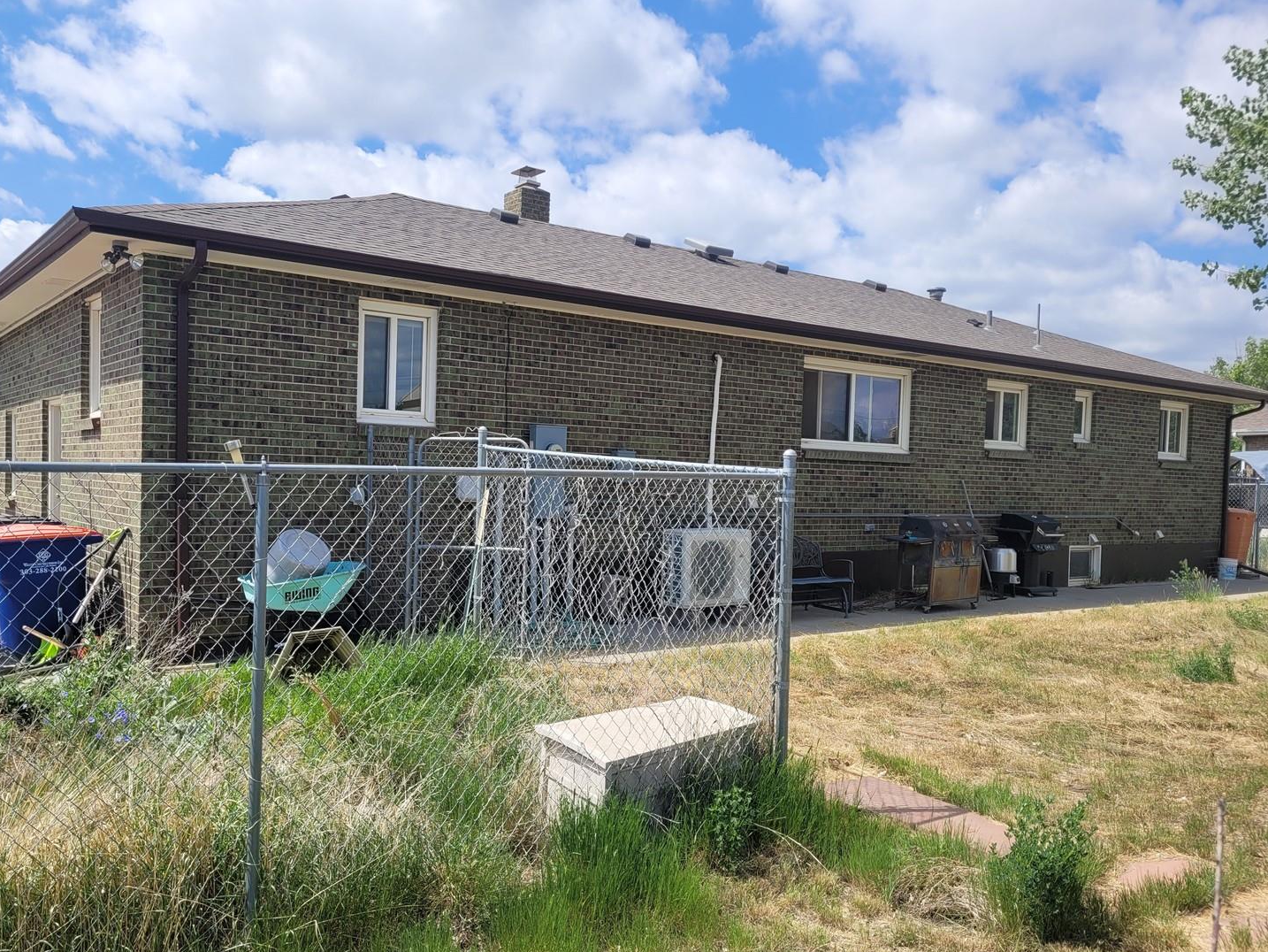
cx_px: 577
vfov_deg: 48.2
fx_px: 1062
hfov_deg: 61.5
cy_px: 515
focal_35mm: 29
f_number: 1.8
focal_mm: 5.4
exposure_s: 1/2116
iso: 40
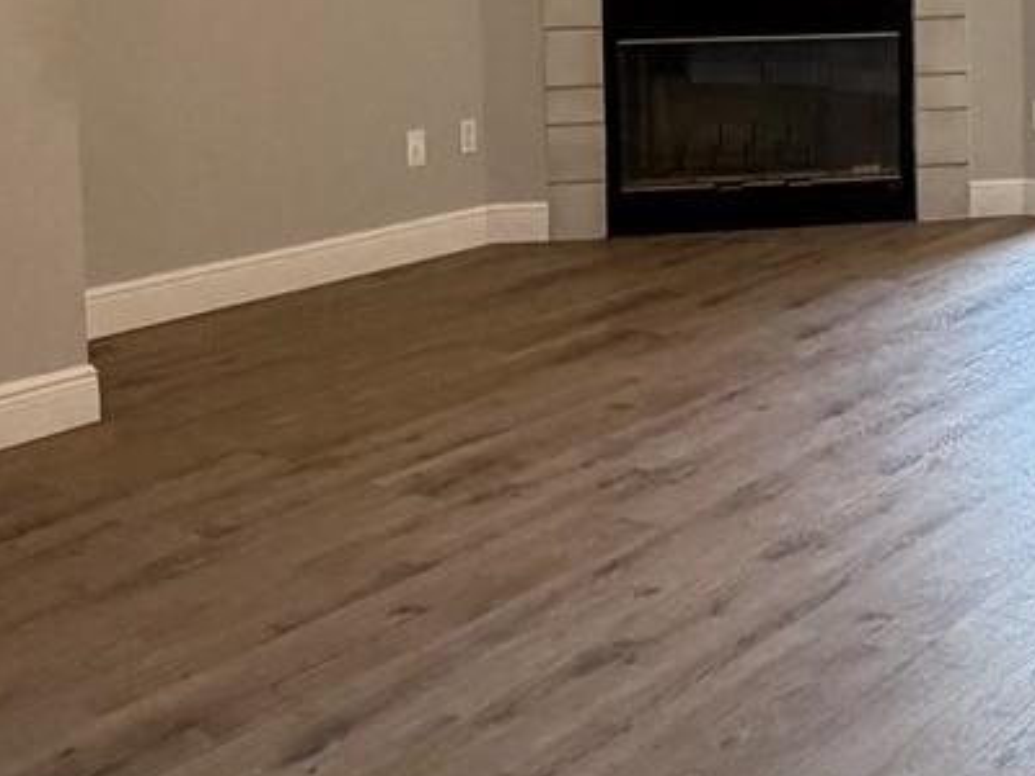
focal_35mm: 56
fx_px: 1674
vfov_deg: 24.9
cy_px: 0
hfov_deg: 33.1
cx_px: 862
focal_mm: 2.22
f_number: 2.2
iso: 250
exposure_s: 1/120
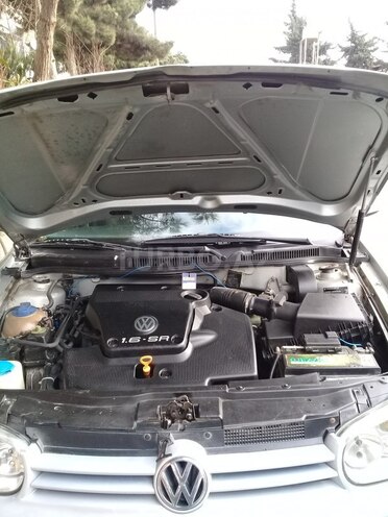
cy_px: 258
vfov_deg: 58.4
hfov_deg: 45.4
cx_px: 194
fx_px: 463
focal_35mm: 31
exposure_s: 1/100
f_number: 2.2
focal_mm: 3.3
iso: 80
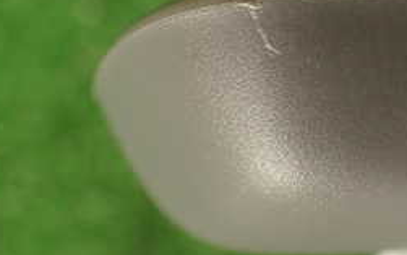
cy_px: 70
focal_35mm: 81
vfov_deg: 16.1
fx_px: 899
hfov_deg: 25.3
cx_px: 282
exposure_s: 1/60
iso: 125
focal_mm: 5.79
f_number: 2.4
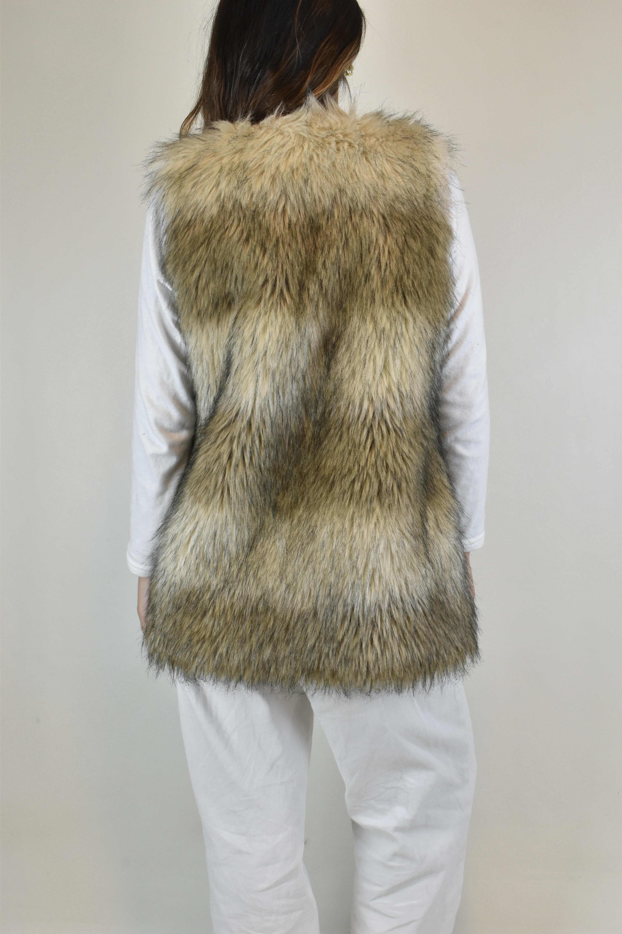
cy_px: 467
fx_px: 933
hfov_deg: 36.9
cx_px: 311
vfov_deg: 53.1
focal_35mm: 36
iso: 1600
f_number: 13
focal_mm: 24
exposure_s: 1/60
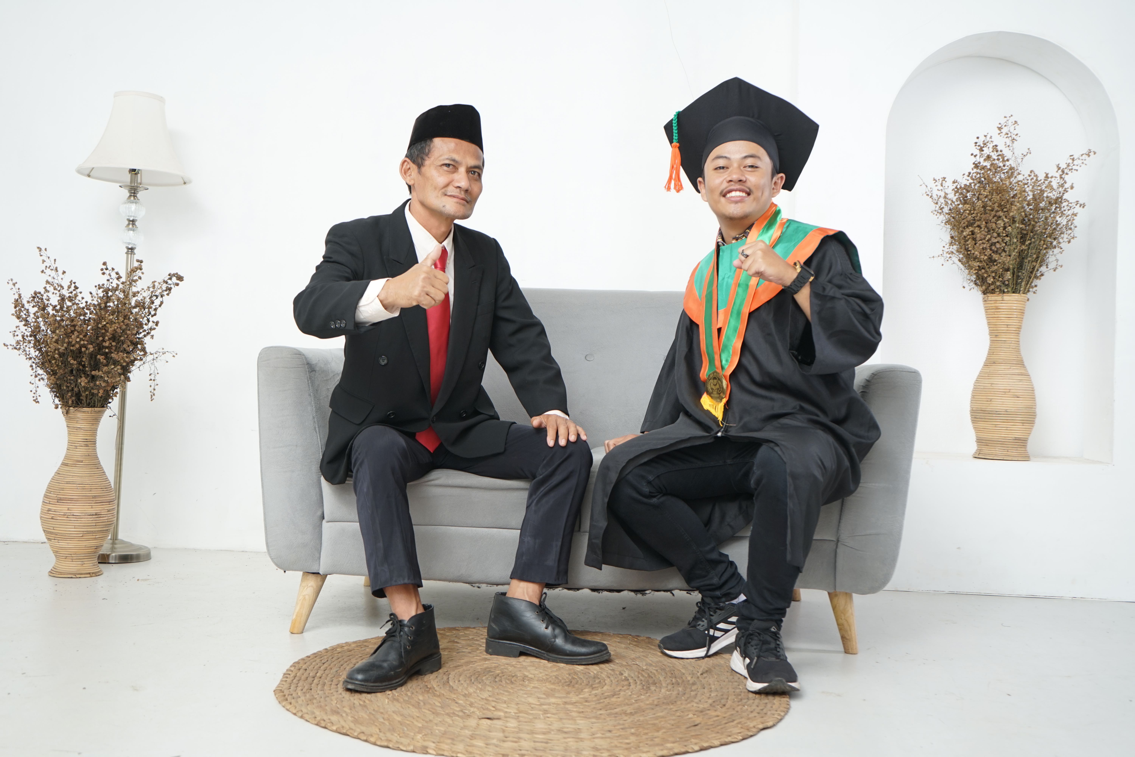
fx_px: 1198
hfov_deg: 50.7
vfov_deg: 35.1
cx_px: 568
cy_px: 378
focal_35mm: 38
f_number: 5.6
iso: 320
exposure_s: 1/125
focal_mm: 38
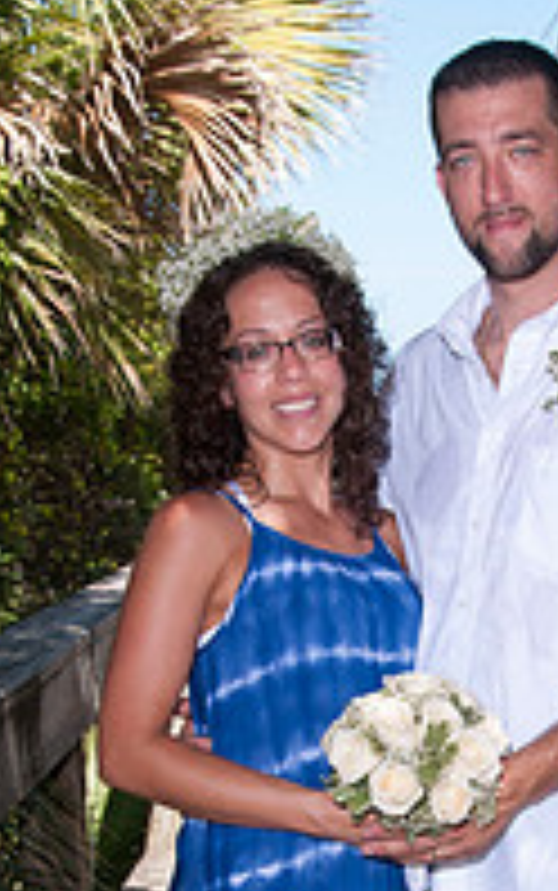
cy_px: 792
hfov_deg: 13.4
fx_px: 2357
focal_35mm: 97
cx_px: 502
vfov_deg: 21.0
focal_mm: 28
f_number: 7.1
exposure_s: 1/250
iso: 100
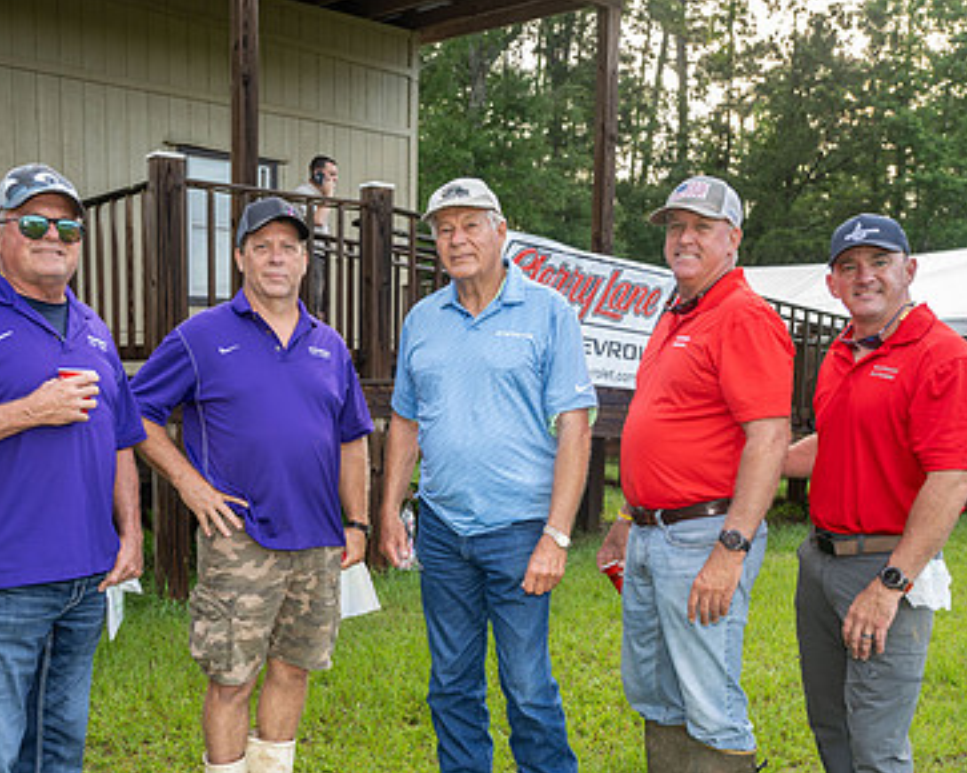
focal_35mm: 39
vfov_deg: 37.8
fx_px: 1116
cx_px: 432
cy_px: 508
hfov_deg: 46.8
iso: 200
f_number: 3.2
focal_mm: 26
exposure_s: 1/125
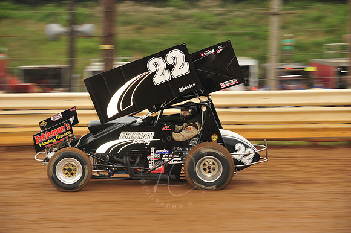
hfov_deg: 13.3
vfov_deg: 8.8
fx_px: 1510
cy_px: 116
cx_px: 176
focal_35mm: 155
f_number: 8
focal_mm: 155
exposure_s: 1/320
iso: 500
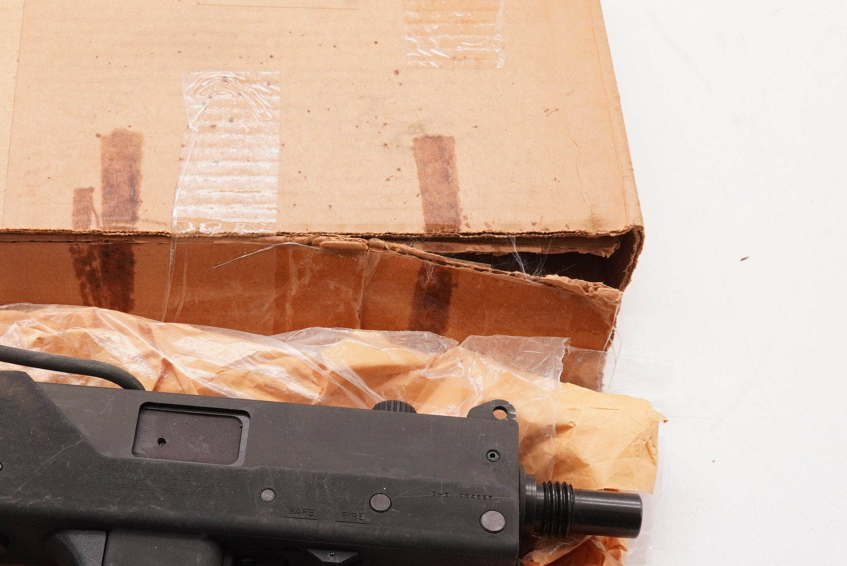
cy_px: 388
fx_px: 1530
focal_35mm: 65
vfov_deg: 20.9
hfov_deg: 30.7
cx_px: 280
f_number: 5.6
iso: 800
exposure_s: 1/250
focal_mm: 22
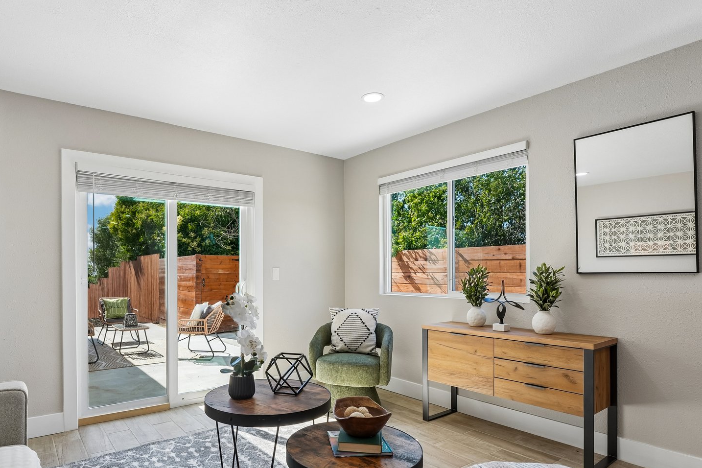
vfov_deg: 61.5
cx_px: 311
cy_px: 274
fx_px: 390
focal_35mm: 20
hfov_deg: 83.7
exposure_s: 1/80
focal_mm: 14
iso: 640
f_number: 8
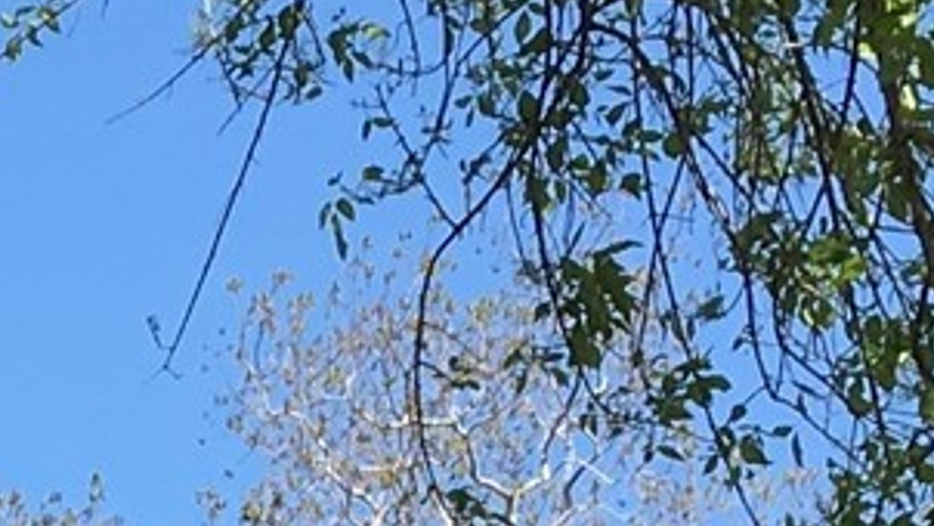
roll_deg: -1.4
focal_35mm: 214
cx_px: -724
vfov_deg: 5.2
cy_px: 1943
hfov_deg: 9.6
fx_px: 5301
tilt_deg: +6.5
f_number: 2.2
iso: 25
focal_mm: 4.15
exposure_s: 1/777
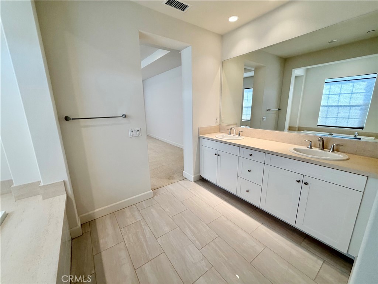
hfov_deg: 102.1
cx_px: 189
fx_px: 153
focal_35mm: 14
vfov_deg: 85.7
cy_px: 142
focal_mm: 2.22
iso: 125
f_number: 2.2
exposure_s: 1/120
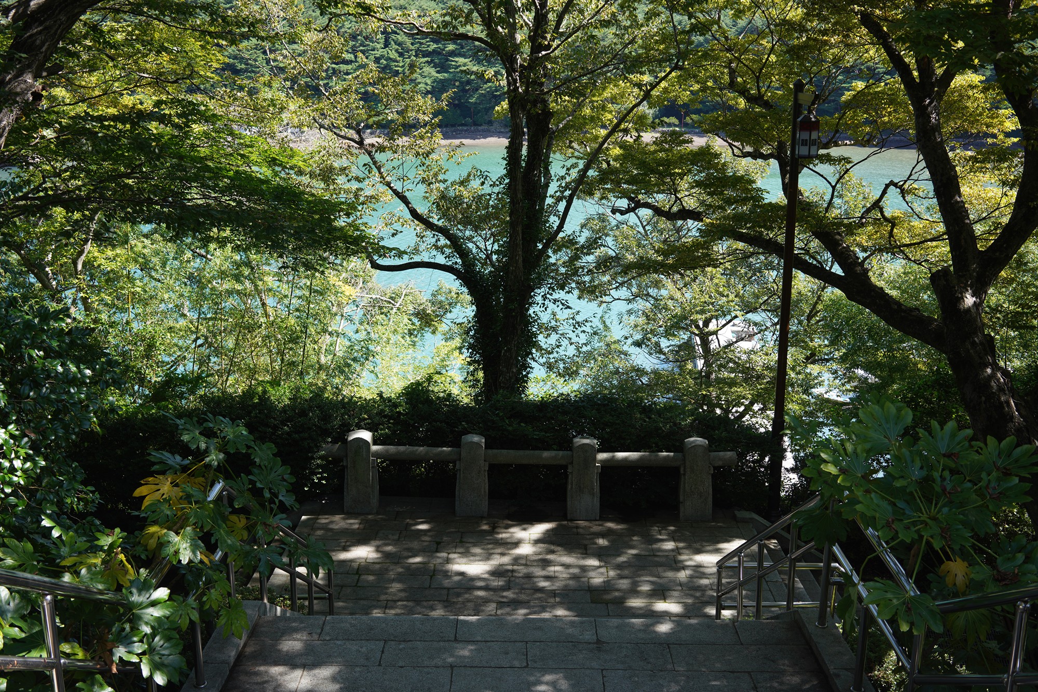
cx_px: 519
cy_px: 346
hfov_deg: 54.4
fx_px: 1009
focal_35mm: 35
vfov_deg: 37.9
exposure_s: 1/125
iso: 100
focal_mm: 35
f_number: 5
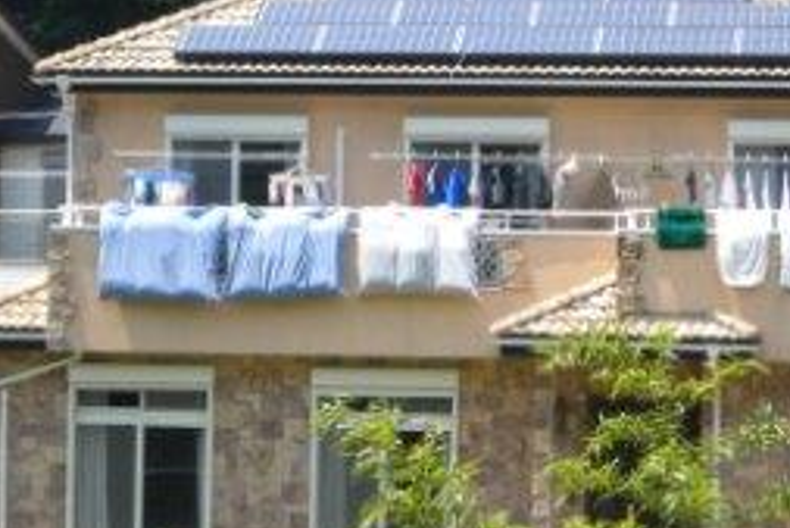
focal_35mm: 193
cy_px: 247
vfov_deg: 7.1
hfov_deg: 10.6
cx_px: 443
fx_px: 4238
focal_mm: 18.9
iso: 113
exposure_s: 1/244
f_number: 5.9
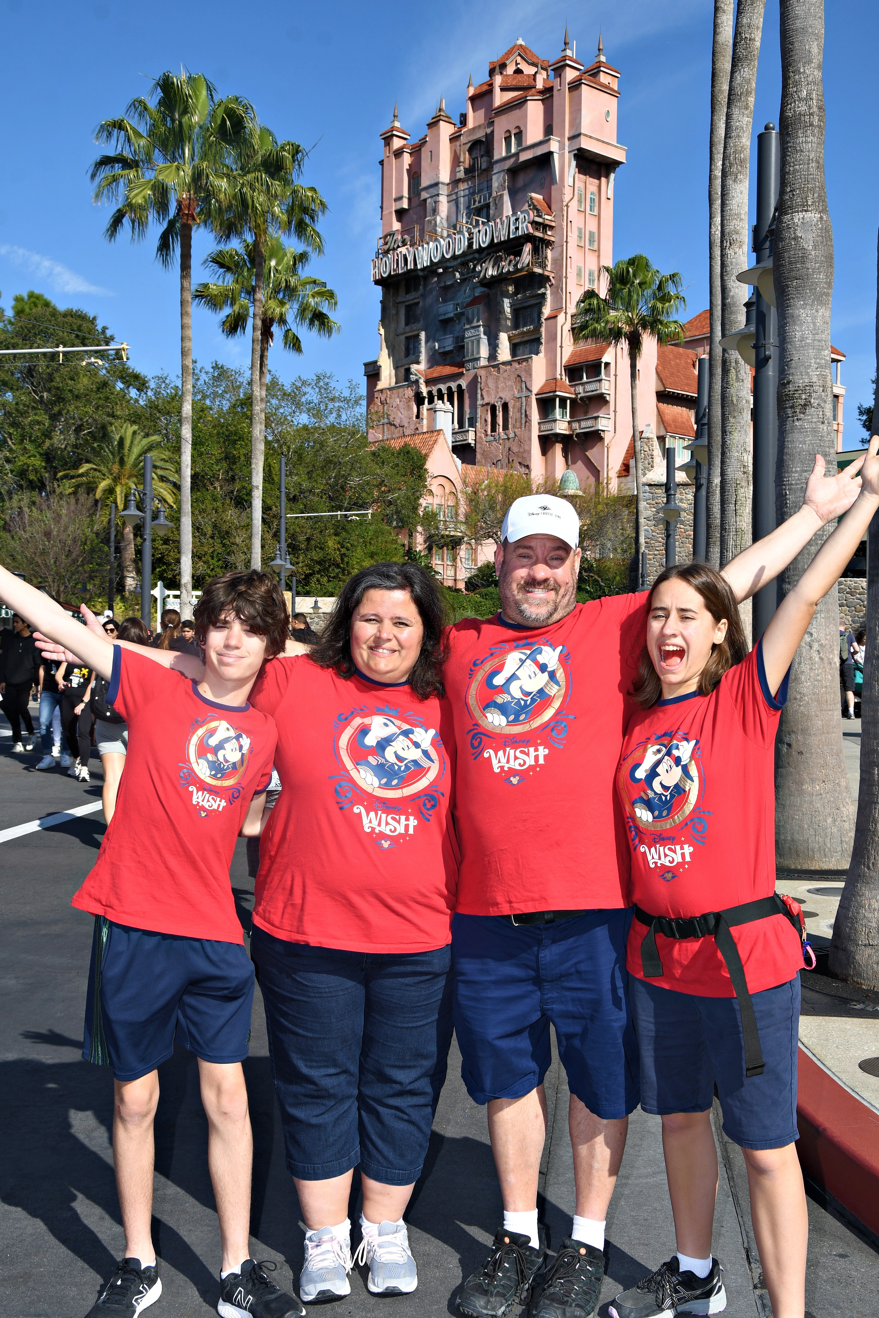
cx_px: 440
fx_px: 1428
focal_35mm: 39
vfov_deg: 49.6
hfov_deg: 34.2
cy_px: 659
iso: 100
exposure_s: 1/250
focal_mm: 26
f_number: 10
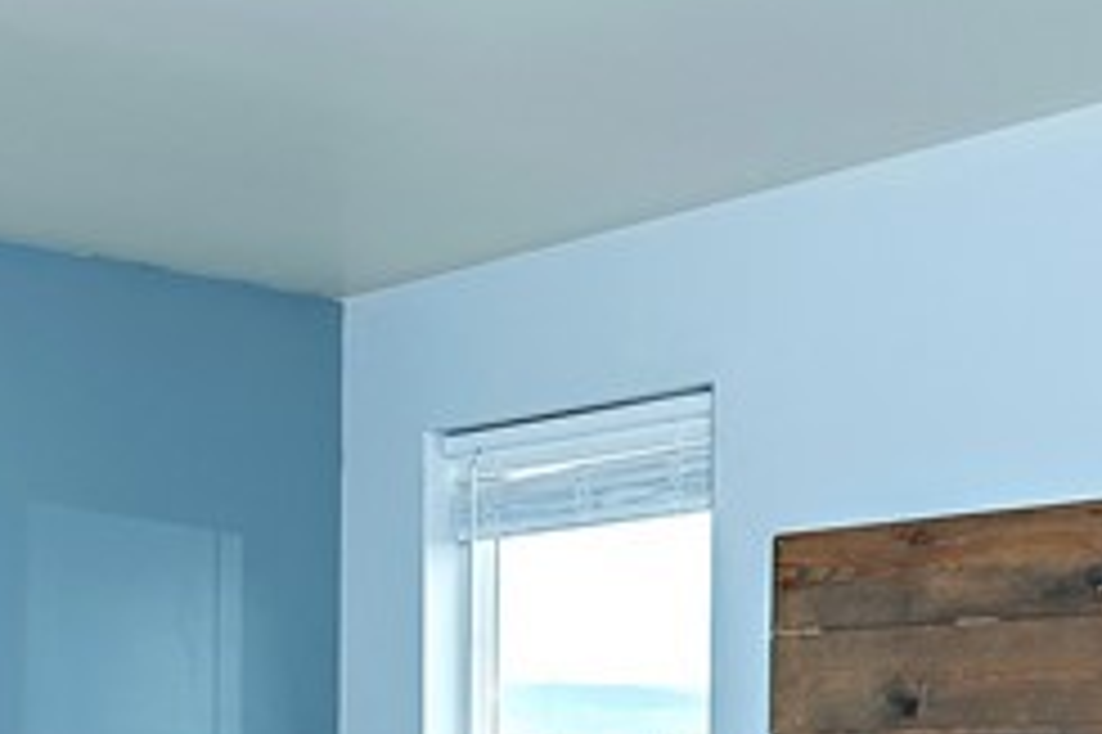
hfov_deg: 28.4
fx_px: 2172
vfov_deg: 18.3
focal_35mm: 71
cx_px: 457
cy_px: 844
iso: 200
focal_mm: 16
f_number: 8
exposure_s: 1/100
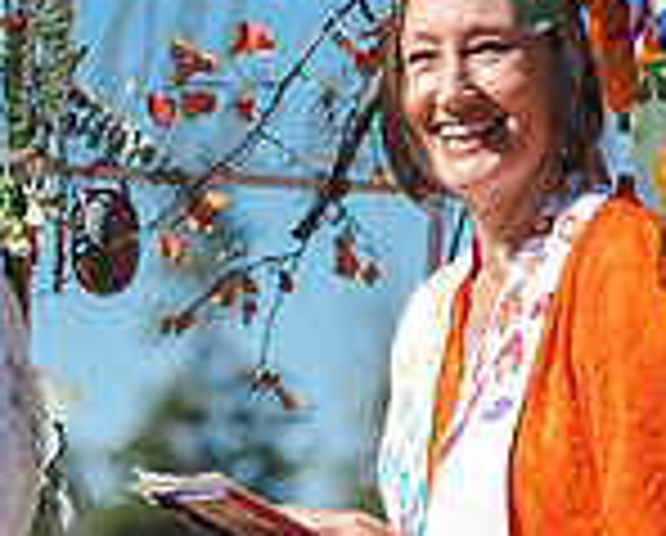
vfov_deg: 5.0
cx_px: 4
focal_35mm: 312
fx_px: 6162
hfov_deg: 6.2
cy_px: 81
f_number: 3.2
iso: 125
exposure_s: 1/1250
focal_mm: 85
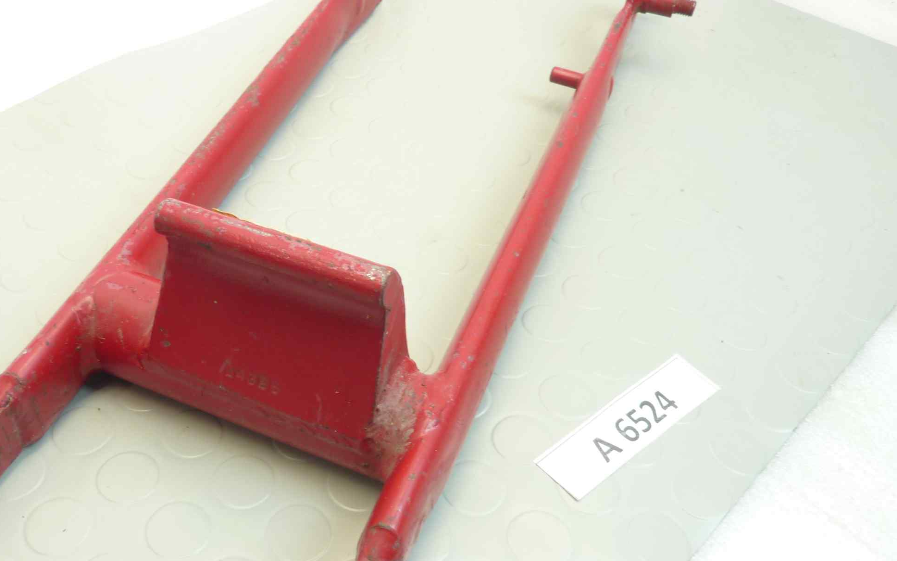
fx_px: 856
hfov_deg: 54.4
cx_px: 316
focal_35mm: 35
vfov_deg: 36.3
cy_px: 296
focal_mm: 4.1
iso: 80
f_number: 3.3
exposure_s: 1/10
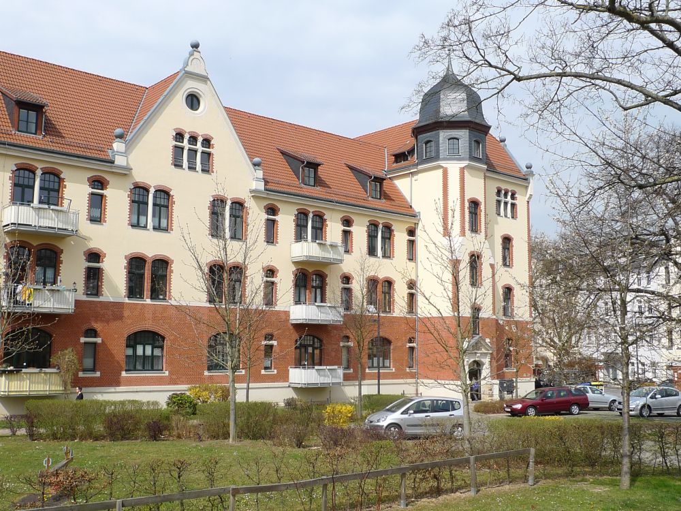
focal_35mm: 40
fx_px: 787
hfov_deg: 46.8
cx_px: 340
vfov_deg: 36.0
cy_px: 256
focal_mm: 5.9
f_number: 4
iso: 80
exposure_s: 1/800
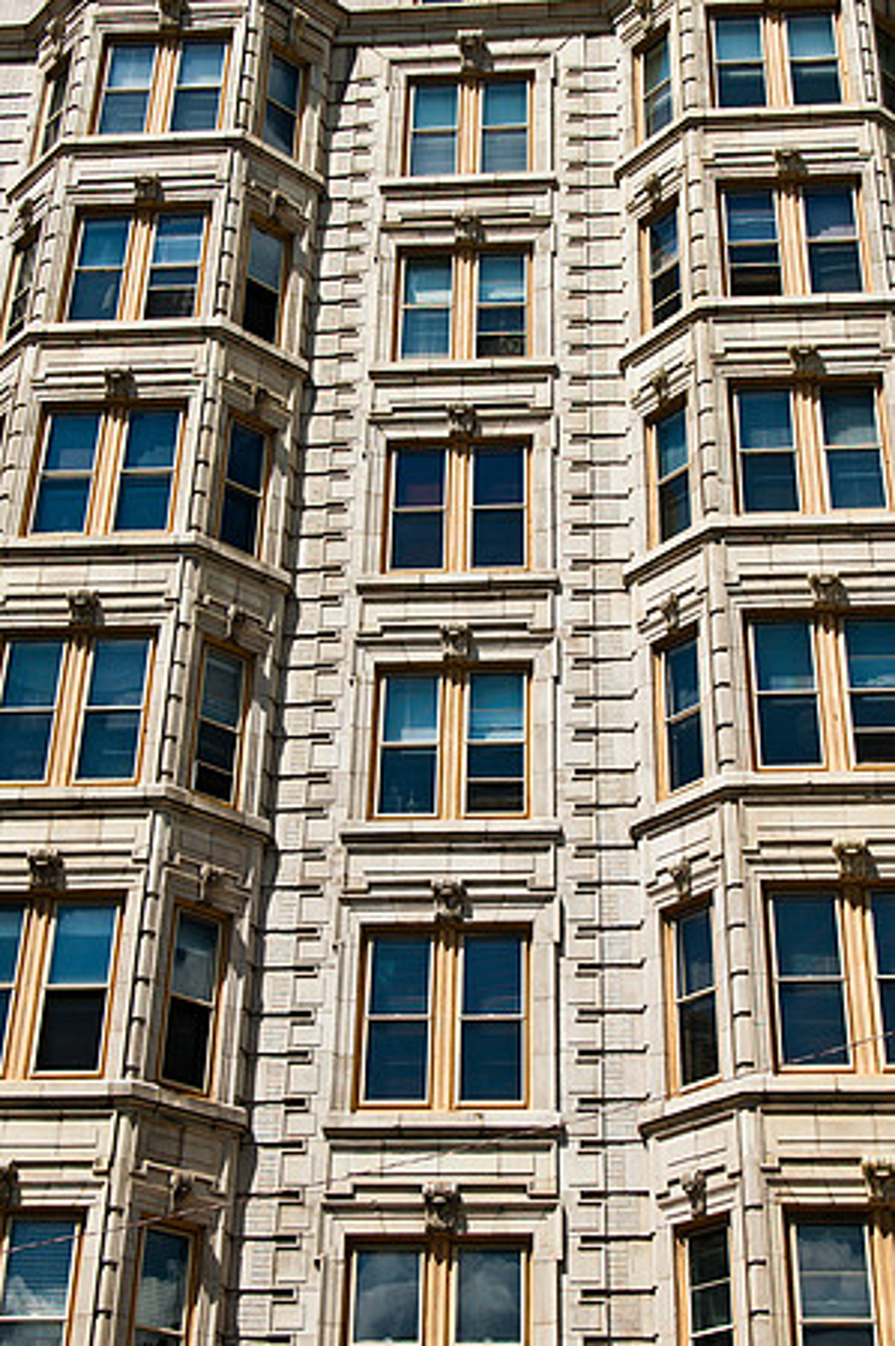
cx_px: 448
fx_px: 1962
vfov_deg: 37.9
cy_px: 673
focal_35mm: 52
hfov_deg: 25.7
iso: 200
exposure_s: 1/1000
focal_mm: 35
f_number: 6.3
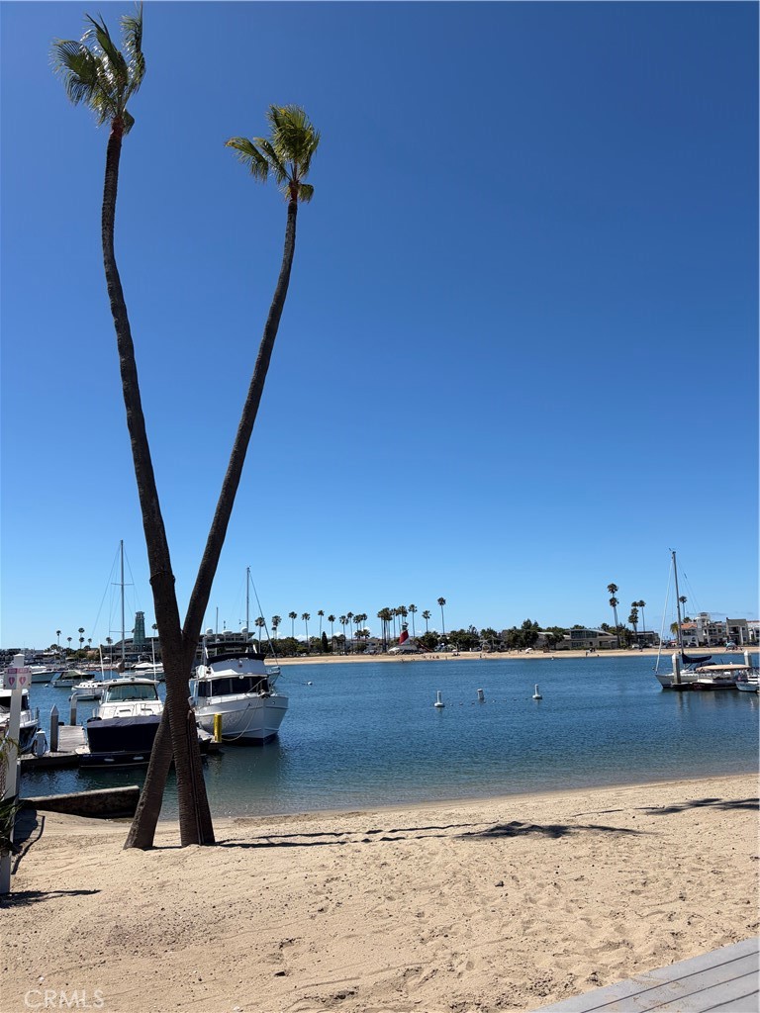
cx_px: 380
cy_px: 506
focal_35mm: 26
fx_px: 761
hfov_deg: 53.1
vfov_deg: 67.3
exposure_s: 1/4950
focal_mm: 5.96
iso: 50
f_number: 1.6
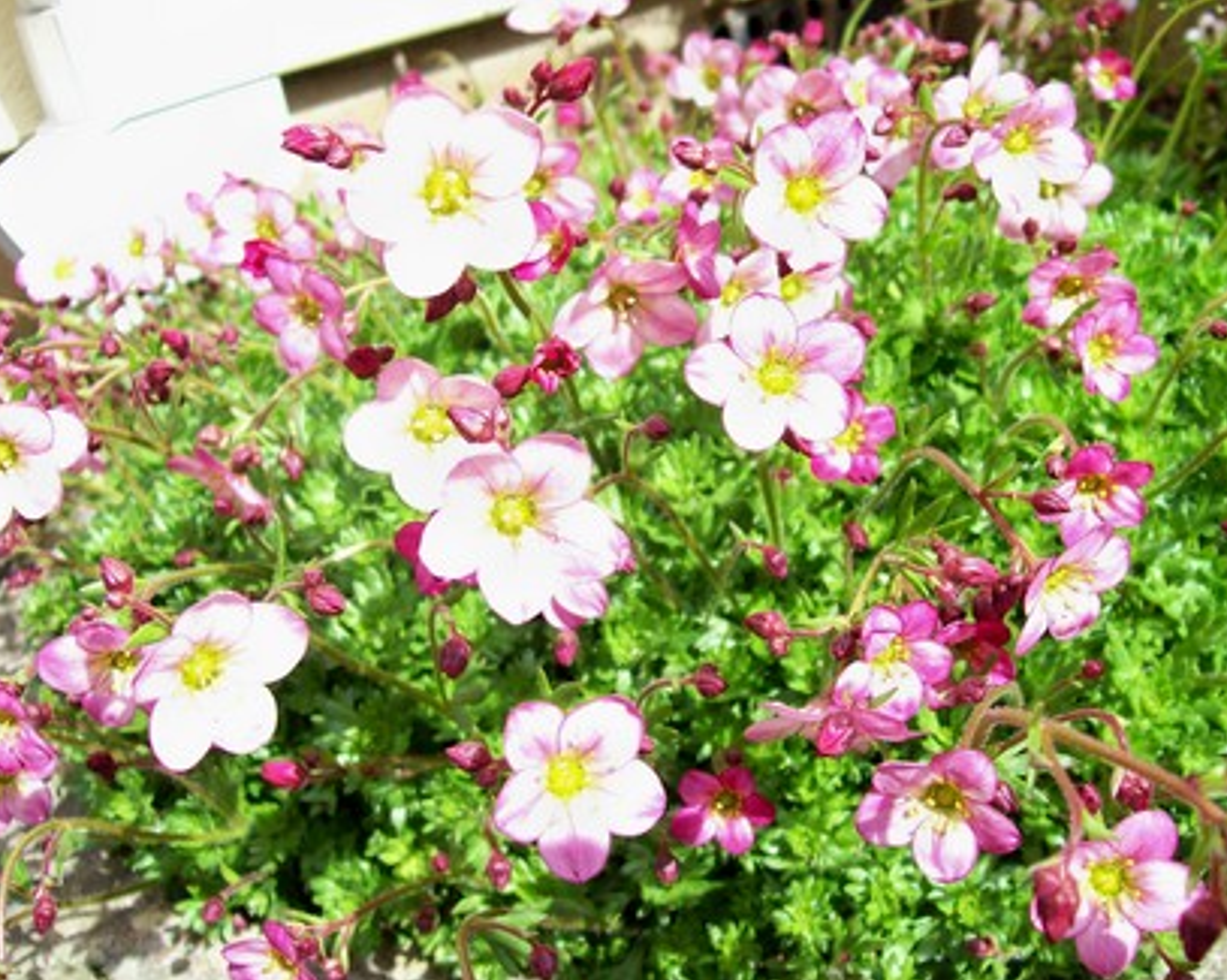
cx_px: 630
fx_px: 1379
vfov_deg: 39.1
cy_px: 495
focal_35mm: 38
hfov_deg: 48.0
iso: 80
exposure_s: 1/557
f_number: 2.7
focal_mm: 6
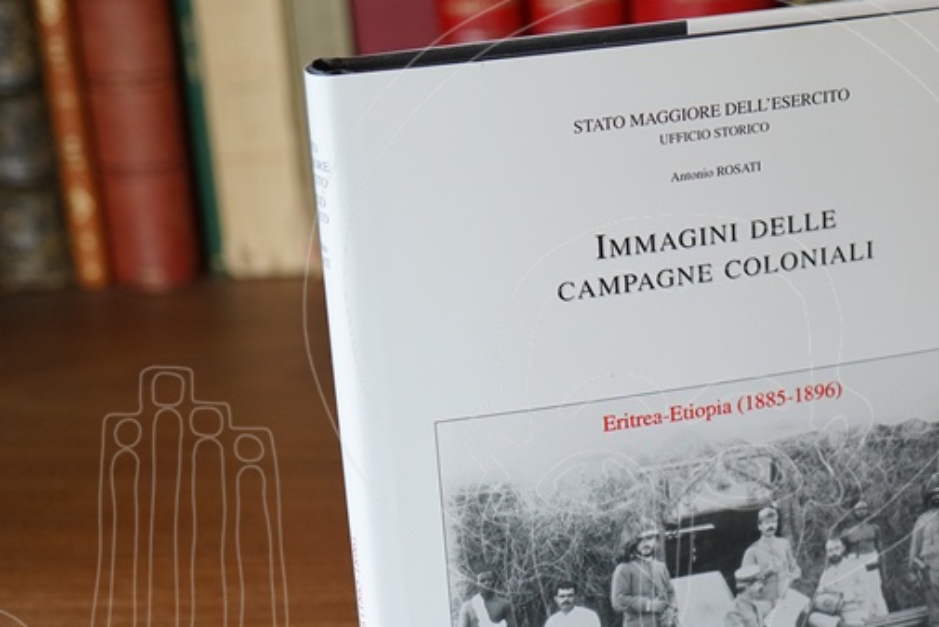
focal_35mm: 99
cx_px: 664
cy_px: 477
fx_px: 2583
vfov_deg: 13.8
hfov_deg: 20.5
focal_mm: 50
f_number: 4
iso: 1250
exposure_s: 1/160
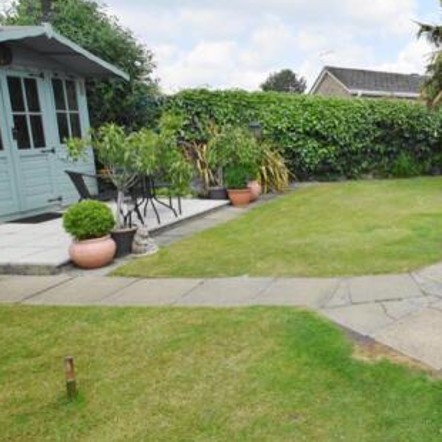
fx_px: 390
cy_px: 189
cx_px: 455
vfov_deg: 58.8
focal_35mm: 27
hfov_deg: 47.5
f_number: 8
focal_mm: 10
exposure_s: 1/250
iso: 125
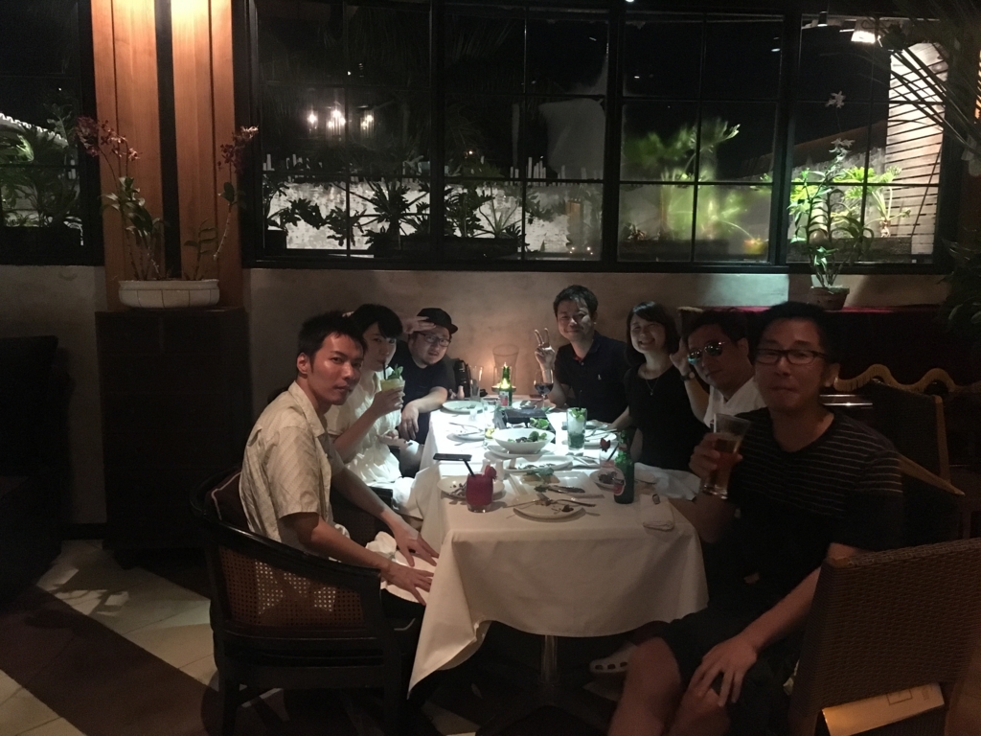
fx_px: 822
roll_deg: -1.1
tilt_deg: -8.2
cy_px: 368
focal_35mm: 29
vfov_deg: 48.2
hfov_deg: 61.7
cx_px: 490
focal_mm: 4.15
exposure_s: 1/17
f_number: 2.2
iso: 1000
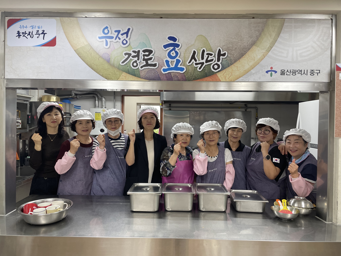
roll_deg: -0.2
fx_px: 256
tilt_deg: -0.2
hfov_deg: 67.3
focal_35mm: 26
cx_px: 170
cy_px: 128
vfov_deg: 53.1
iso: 125
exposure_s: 1/120
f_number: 1.6
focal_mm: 4.2
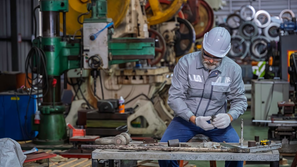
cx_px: 148
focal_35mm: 79
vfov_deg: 15.3
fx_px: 622
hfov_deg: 26.9
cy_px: 84
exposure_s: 1/200
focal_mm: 75
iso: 1000
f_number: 2.8
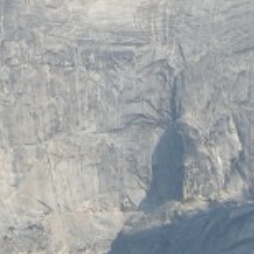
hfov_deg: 3.6
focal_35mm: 482
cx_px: -64
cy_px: -8
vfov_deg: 3.6
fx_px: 4001
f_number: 4.9
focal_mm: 21
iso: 50
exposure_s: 1/307
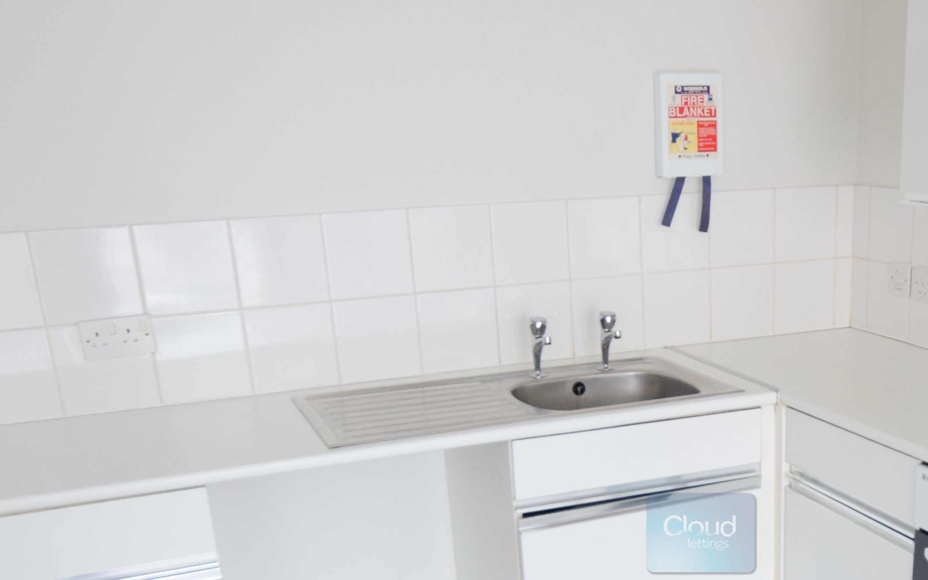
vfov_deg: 28.6
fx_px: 1087
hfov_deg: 44.6
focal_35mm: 43
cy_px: 533
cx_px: 700
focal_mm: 10
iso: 1000
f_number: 3.5
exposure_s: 1/60
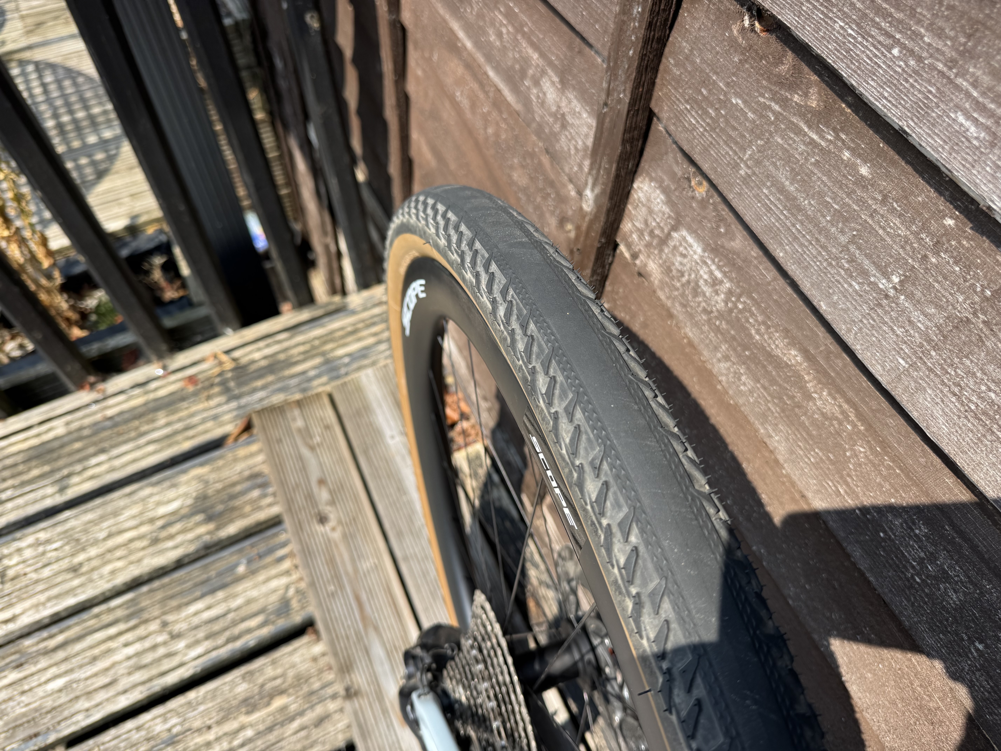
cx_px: 500
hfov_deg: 71.6
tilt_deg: -57.1
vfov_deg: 56.8
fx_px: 694
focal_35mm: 24
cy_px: 376
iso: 80
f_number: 1.78
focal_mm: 6.76
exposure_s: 1/2105
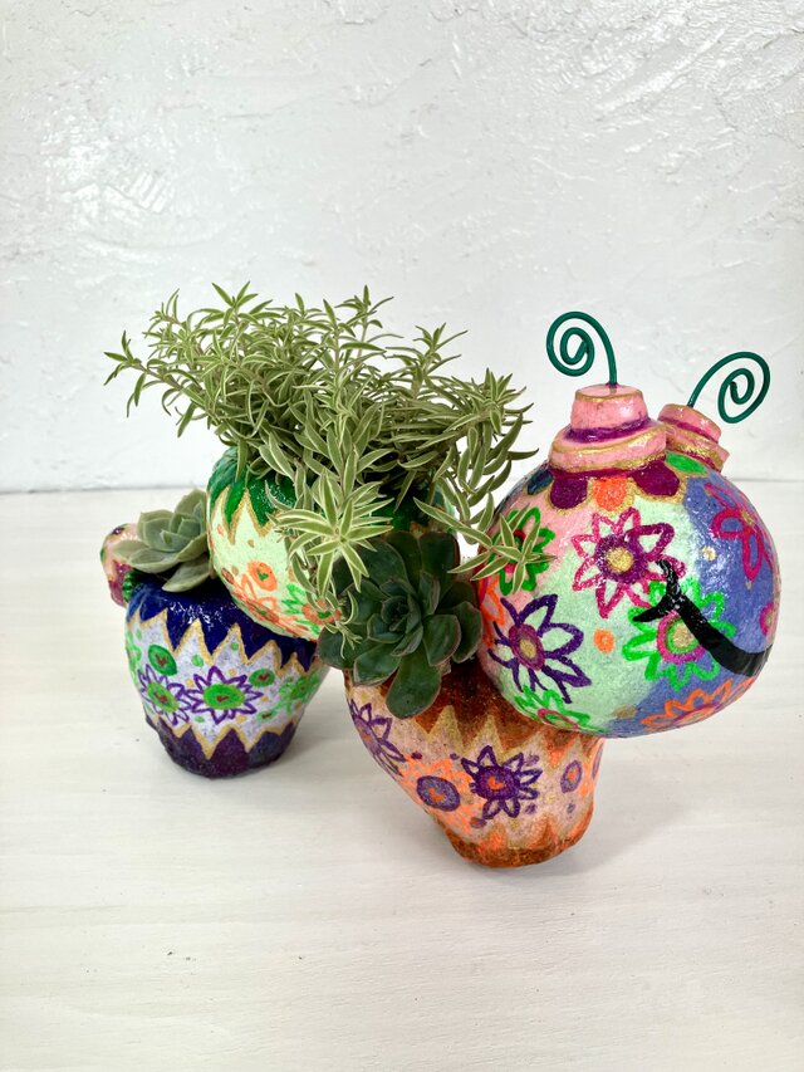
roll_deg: +1.5
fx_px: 867
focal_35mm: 28
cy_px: 536
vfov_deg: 63.4
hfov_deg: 49.8
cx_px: 402
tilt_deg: -18.8
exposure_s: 1/224
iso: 25
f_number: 1.8
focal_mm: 3.99
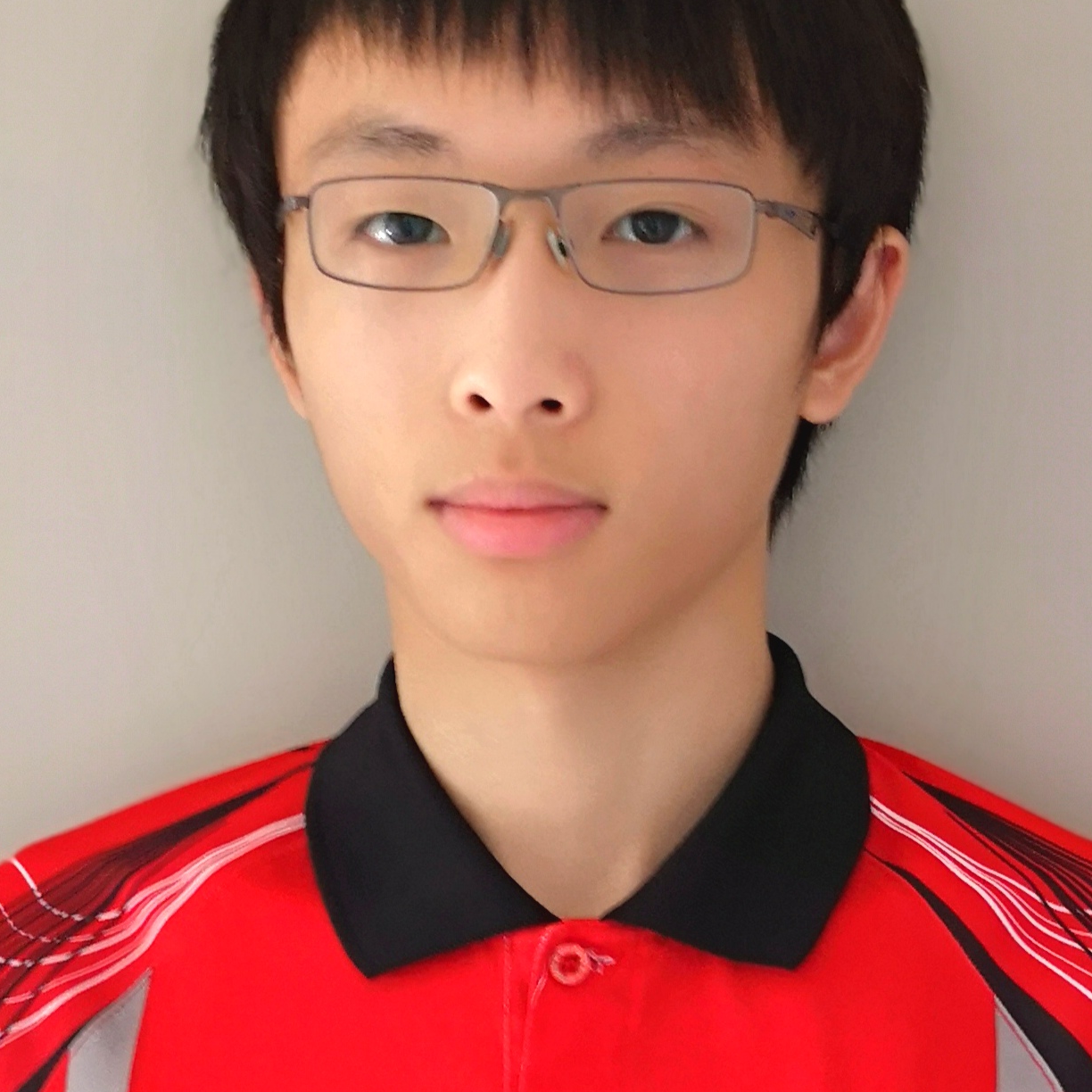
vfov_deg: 50.4
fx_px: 1142
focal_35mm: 32
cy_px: 389
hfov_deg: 51.1
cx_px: 547
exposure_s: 1/30
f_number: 1.8
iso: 250
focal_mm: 3.95
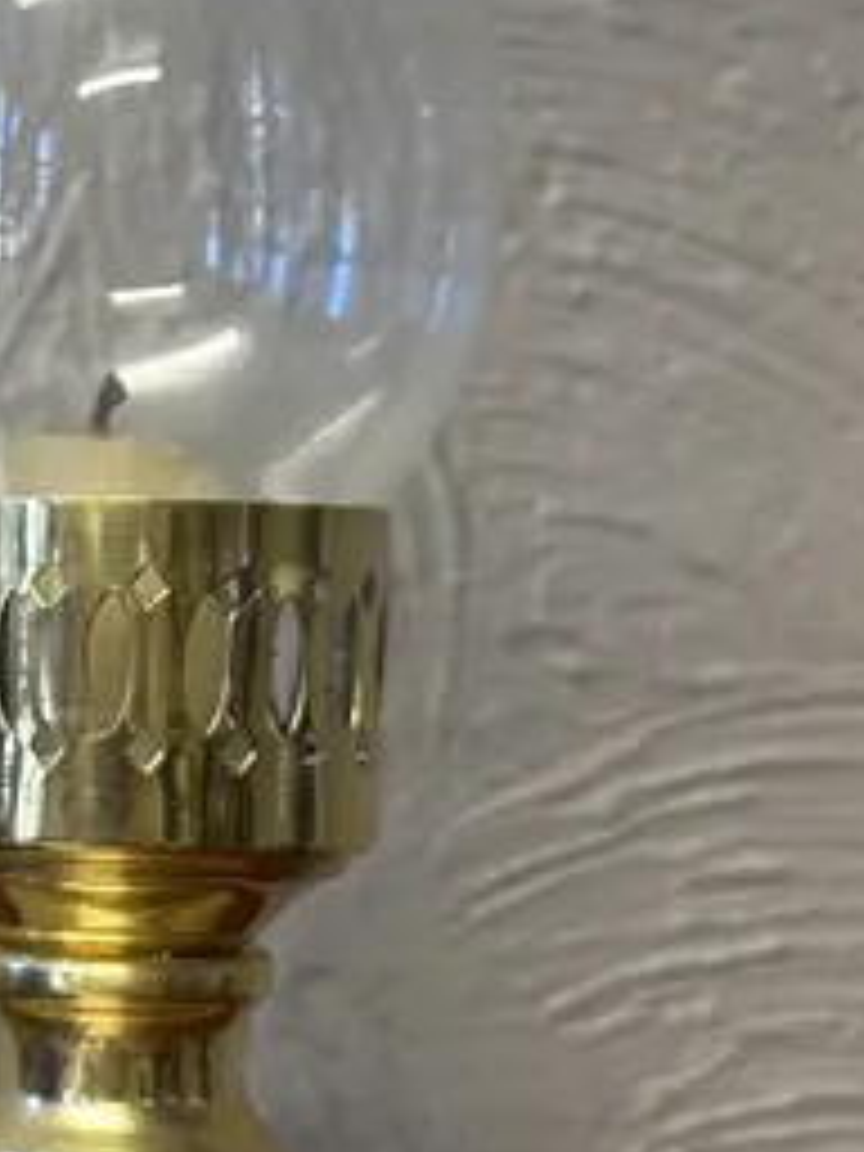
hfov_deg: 14.3
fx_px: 3195
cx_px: -477
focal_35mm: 96
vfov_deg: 20.4
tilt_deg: -2.1
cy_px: 693
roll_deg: -1.4
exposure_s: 1/100
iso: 200
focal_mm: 6.86
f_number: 1.78
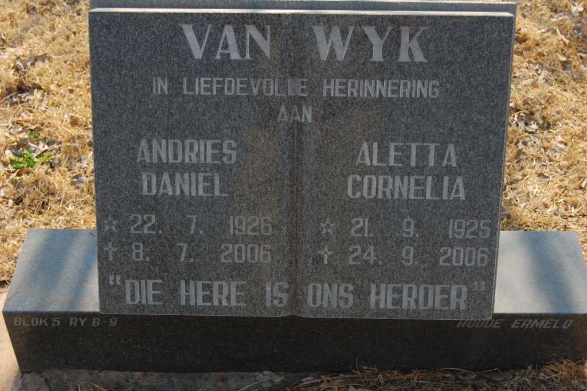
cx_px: 294
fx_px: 929
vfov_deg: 23.7
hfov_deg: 35.1
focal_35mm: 57
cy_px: 196
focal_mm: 38
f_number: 7.1
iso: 400
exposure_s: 1/400
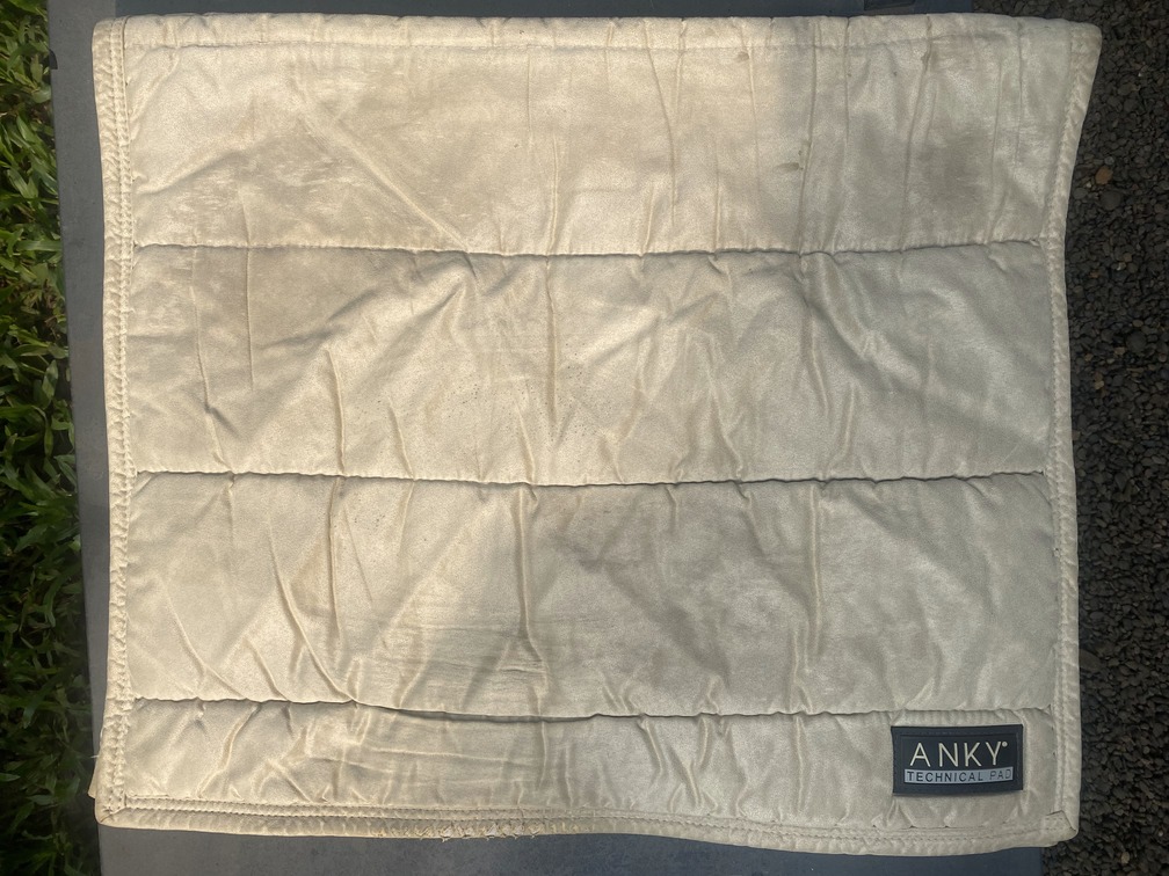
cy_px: 438
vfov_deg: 53.1
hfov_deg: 67.3
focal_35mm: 26
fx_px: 878
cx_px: 584
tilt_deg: -89.3
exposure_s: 1/1346
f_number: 1.8
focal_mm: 4.25
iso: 32
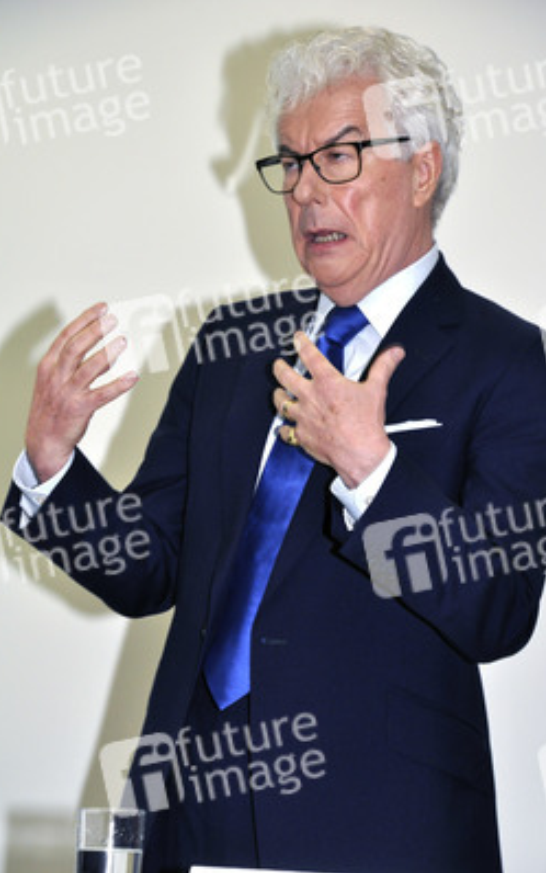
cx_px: 277
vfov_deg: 17.0
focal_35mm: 123
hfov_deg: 10.7
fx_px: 2926
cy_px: 436
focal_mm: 80
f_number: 5.6
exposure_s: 1/60
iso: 800
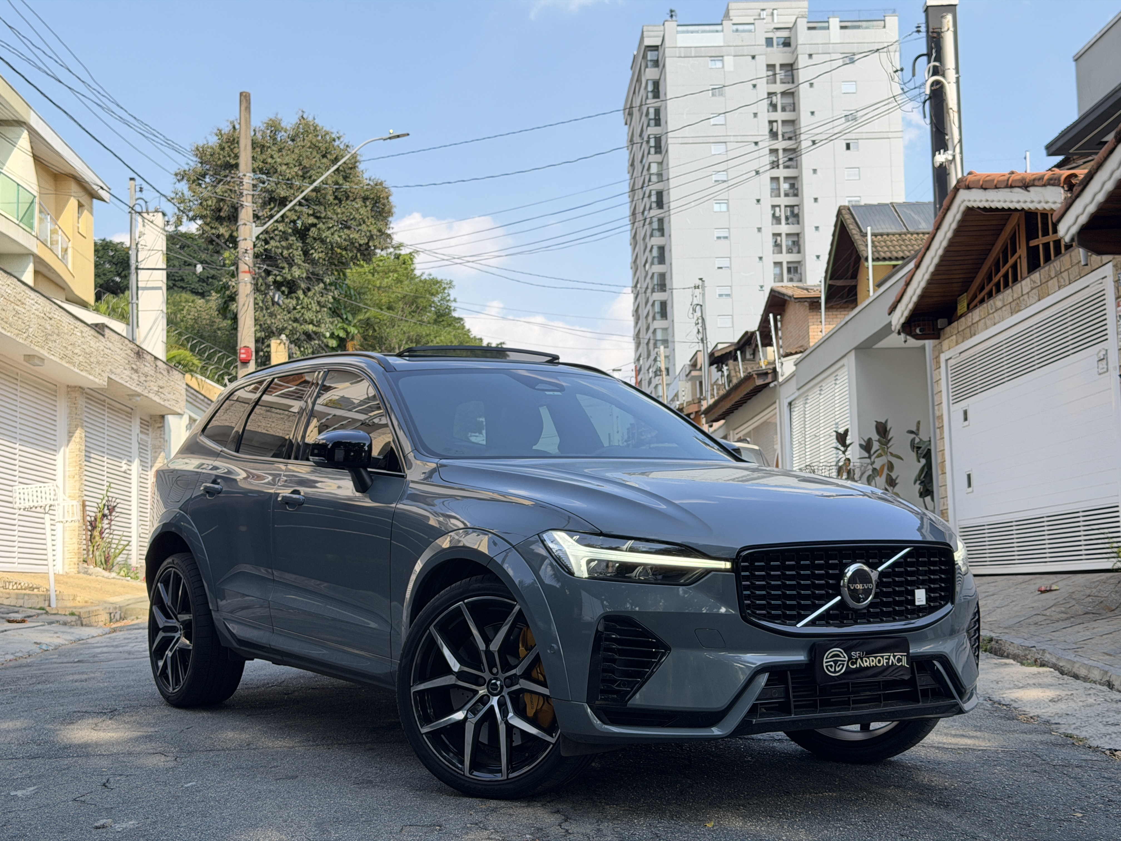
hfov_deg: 39.7
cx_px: 560
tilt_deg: +6.3
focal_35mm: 48
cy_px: 420
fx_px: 1554
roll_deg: +1.8
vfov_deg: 30.3
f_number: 1.78
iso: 100
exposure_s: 1/726
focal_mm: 6.76
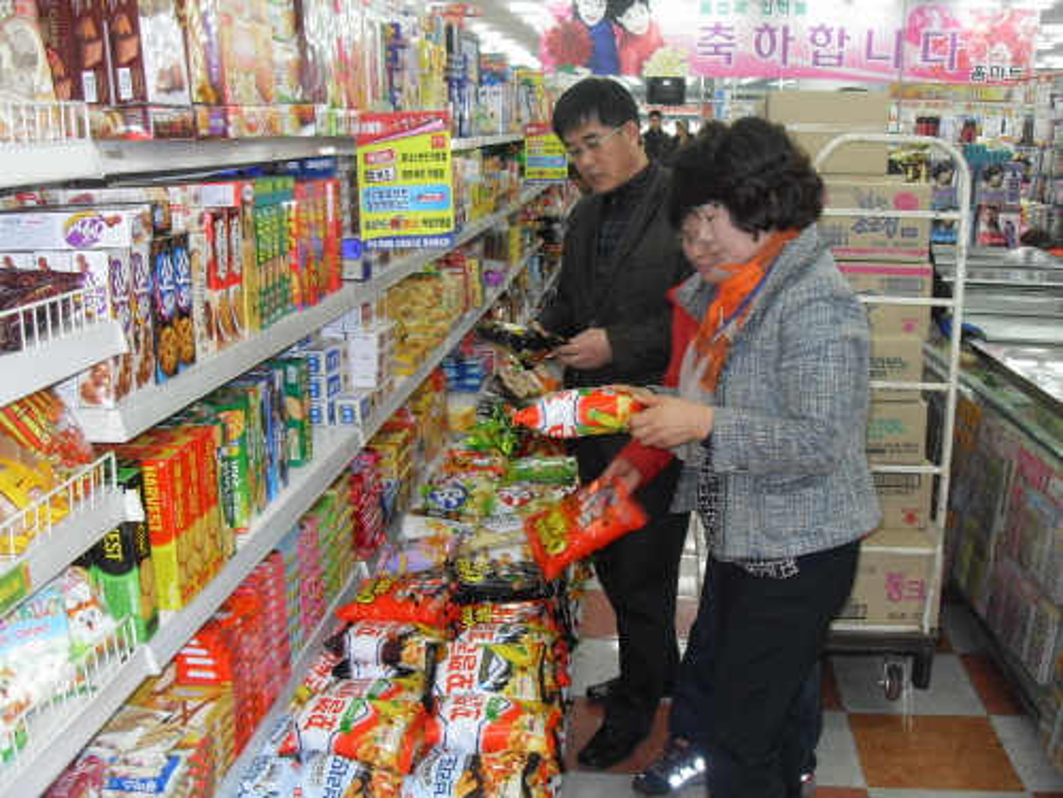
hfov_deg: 50.1
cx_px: 532
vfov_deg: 38.7
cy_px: 399
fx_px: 1136
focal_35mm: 37
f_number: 2.8
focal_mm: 6.3
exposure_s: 1/45
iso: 100
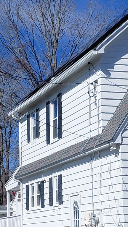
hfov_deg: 11.0
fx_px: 658
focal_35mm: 109
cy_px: 159
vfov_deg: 19.5
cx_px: 11
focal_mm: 4.69
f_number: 1.8
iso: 64
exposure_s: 1/4472
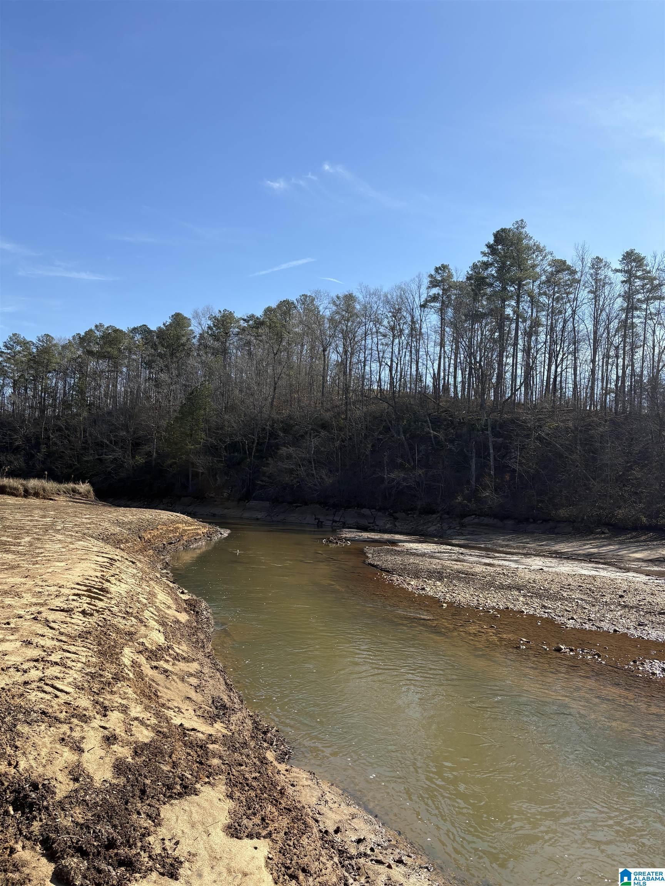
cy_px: 443
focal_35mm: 26
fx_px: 666
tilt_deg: +5.6
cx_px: 332
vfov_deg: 67.3
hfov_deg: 53.1
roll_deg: -3.7
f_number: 1.6
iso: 50
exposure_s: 1/2364
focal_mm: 5.96
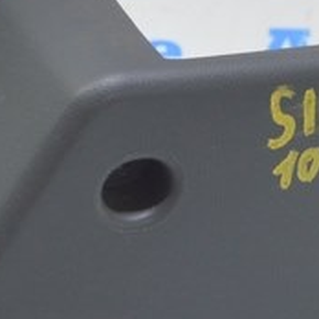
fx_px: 2659
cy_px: 127
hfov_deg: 6.8
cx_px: 358
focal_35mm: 255
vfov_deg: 6.9
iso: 400
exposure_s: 1/20
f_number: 5.6
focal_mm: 34
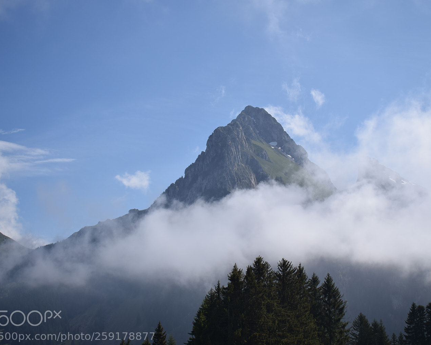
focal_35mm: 57
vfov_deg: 26.7
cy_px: 181
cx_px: 249
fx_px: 727
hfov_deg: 33.0
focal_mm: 32
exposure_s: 1/1000
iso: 100
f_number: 5
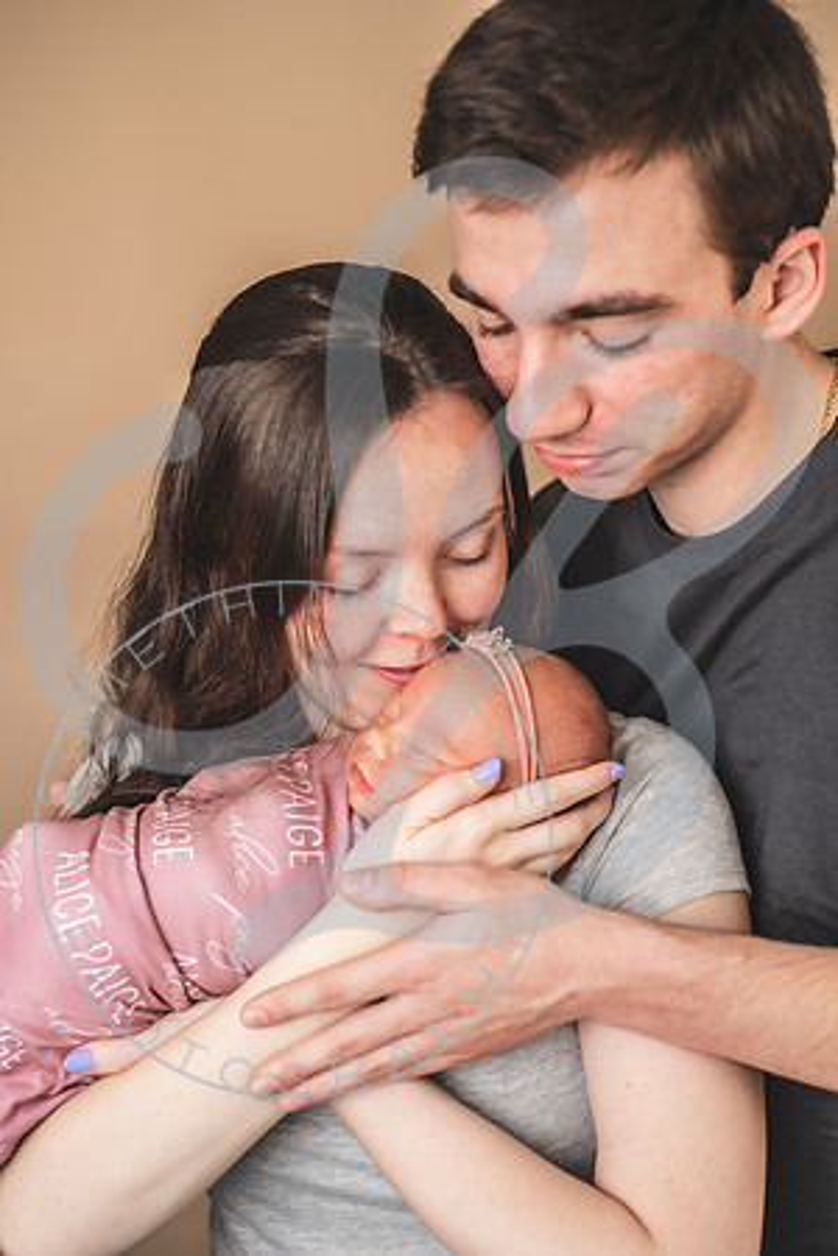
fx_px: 1746
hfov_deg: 27.0
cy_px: 628
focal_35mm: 50
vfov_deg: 39.6
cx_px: 419
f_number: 2.8
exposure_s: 1/125
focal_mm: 50
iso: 200
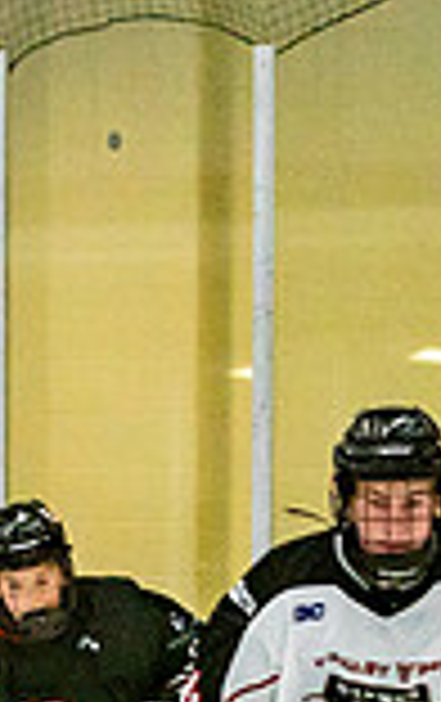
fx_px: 8296
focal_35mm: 433
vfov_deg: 4.8
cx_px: -928
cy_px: 1100
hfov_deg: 3.0
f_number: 2.8
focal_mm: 70
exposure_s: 1/1250
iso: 3200
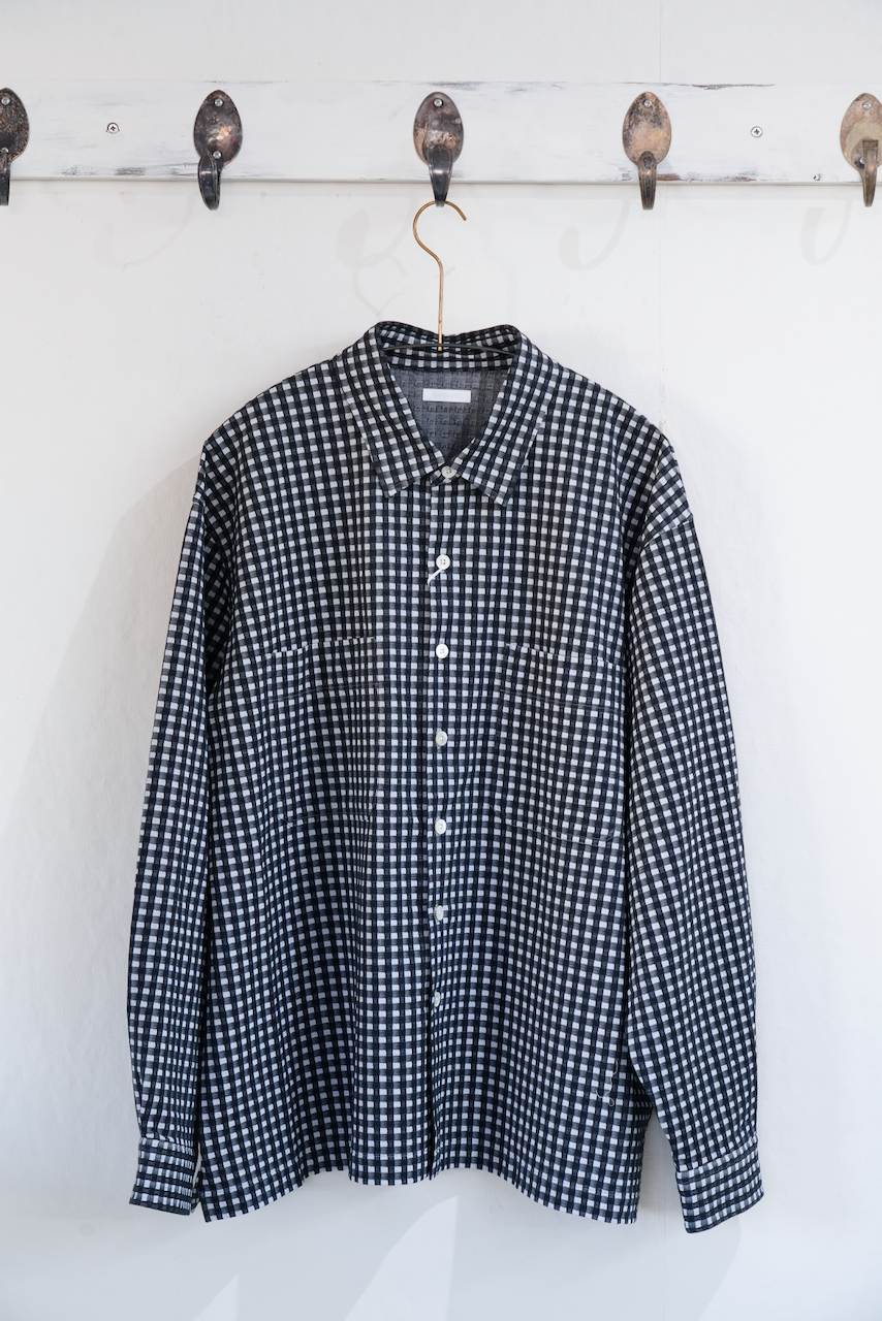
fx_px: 2497
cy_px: 660
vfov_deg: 29.6
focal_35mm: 68
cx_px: 441
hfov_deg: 20.0
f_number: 7.1
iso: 1000
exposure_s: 1/25
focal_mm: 68
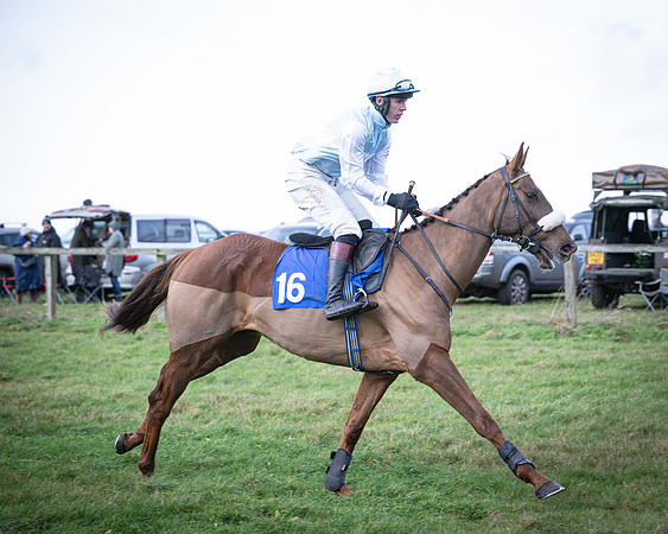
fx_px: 1914
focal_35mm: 97
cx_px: 387
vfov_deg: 15.9
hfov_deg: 19.8
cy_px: 267
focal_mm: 86
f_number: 4
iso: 400
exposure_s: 1/800
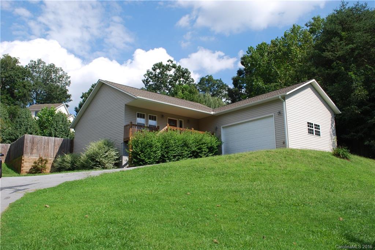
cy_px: 125
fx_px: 344
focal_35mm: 33
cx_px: 188
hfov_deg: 57.2
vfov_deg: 40.0
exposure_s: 1/250
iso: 100
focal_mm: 22
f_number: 8
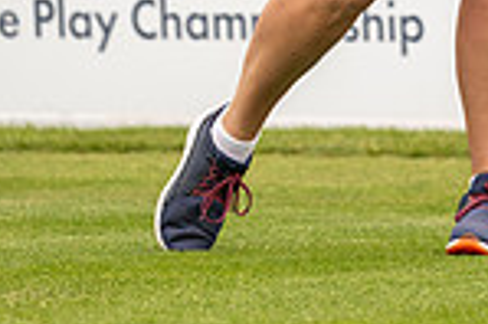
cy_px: -295
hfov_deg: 2.3
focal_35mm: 909
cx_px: 282
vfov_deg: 1.5
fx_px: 12308
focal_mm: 300
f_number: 4.5
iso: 500
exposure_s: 1/1000
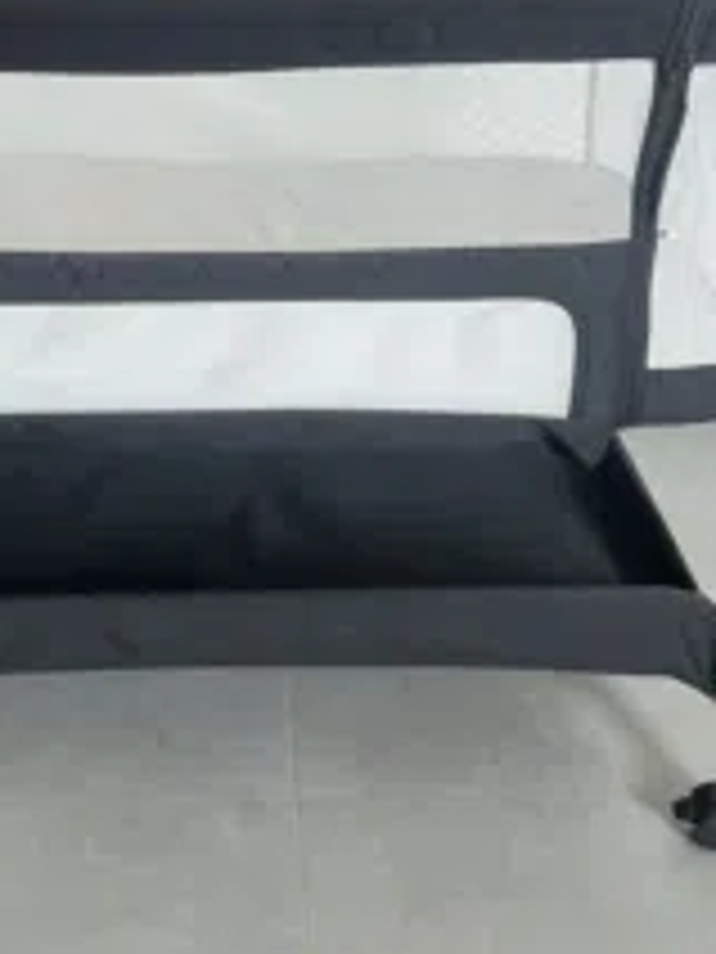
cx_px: 203
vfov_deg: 38.3
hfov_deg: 29.3
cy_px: 297
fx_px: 1351
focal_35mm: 49
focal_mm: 5.7
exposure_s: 1/46
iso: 500
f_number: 1.5
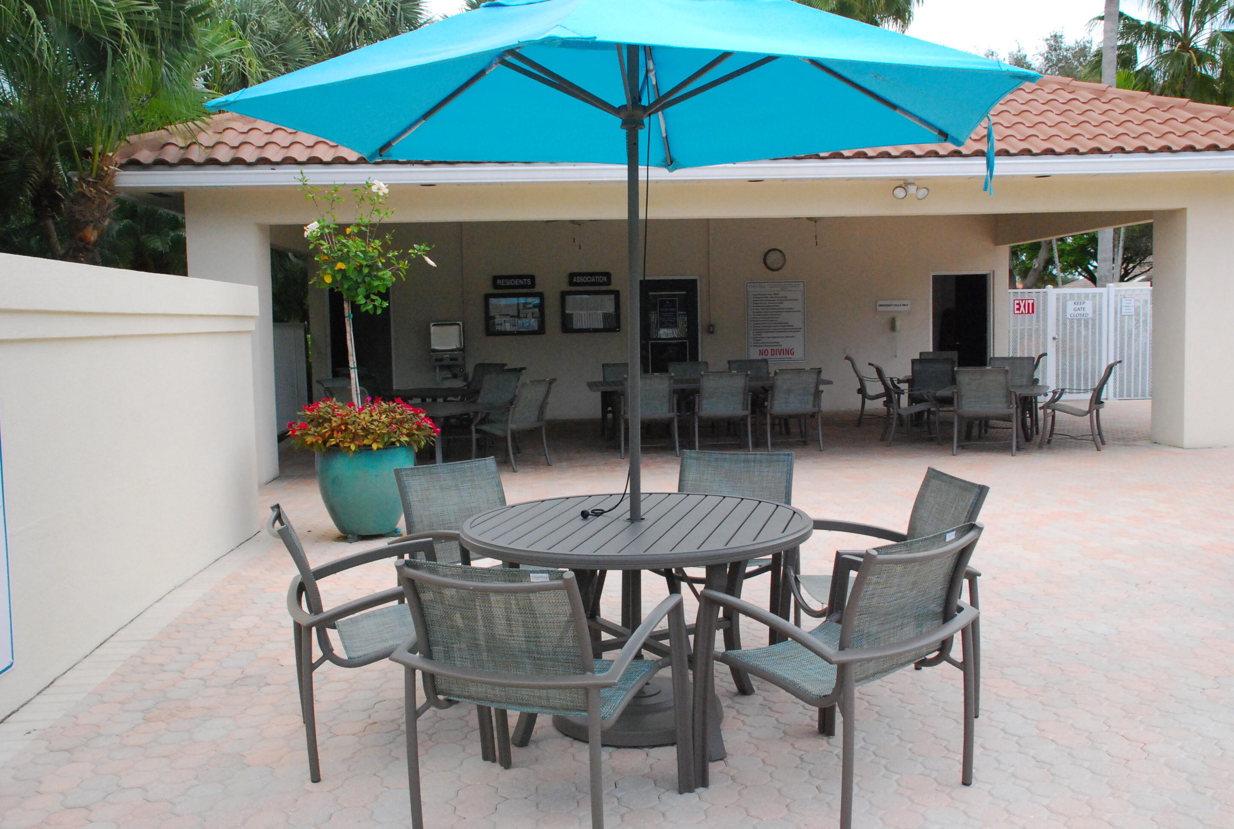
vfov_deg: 40.1
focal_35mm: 33
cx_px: 617
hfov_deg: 57.1
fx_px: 1133
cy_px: 414
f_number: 11
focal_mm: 22
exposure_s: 1/400
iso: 1600
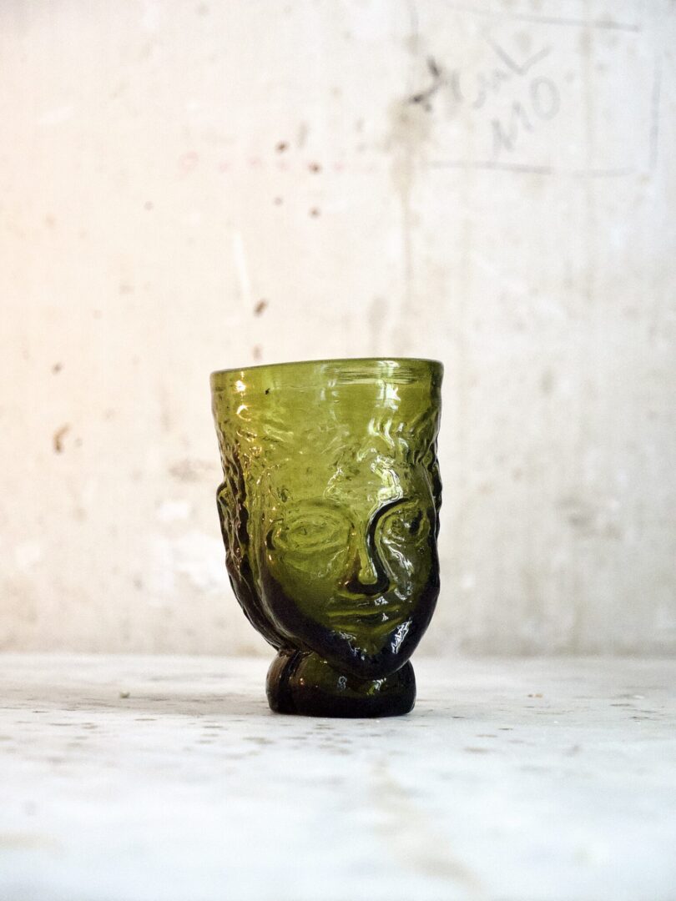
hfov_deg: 12.3
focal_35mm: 120
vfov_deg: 16.4
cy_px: 450
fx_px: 3125
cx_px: 338
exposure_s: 1/125
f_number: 4
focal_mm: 60
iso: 2000
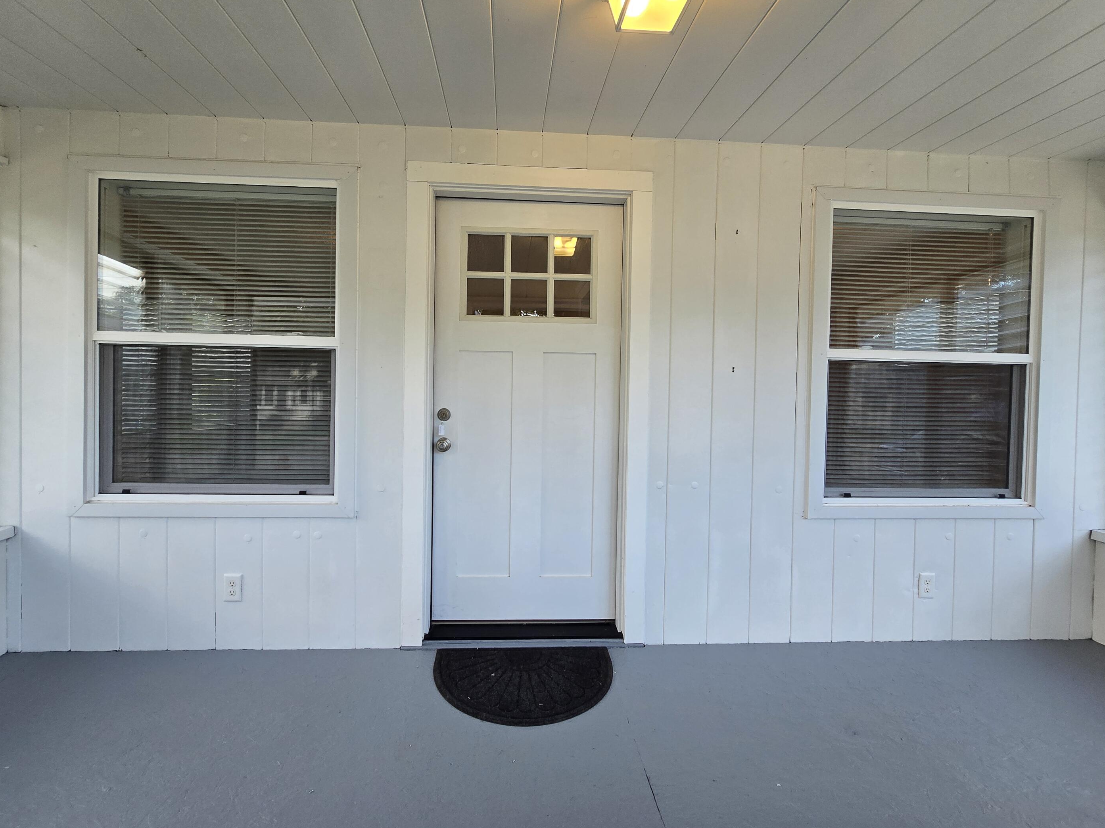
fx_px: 447
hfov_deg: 102.0
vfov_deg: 85.6
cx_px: 536
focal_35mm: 14
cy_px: 404
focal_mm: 2.2
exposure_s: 1/120
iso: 80
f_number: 2.2
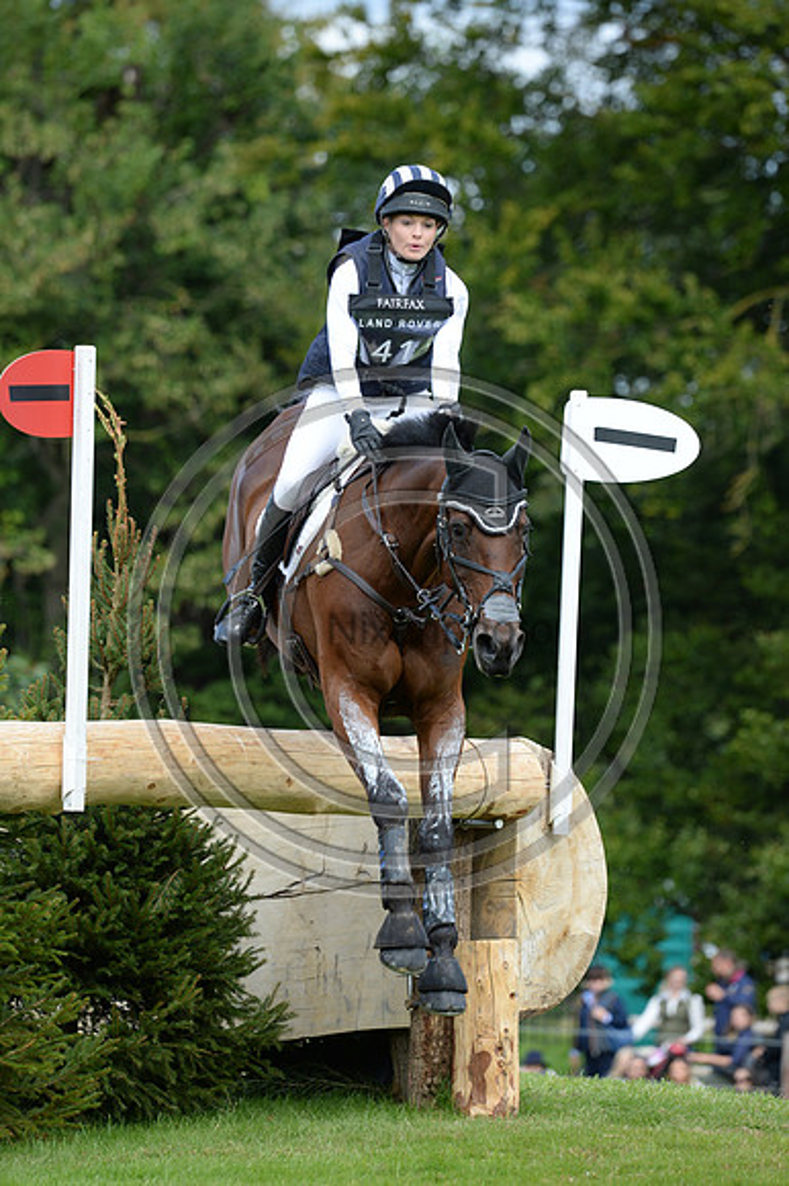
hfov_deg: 4.2
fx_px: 10861
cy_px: 593
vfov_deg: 6.2
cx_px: 394
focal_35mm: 330
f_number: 6.3
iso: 800
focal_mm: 330
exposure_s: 1/1000
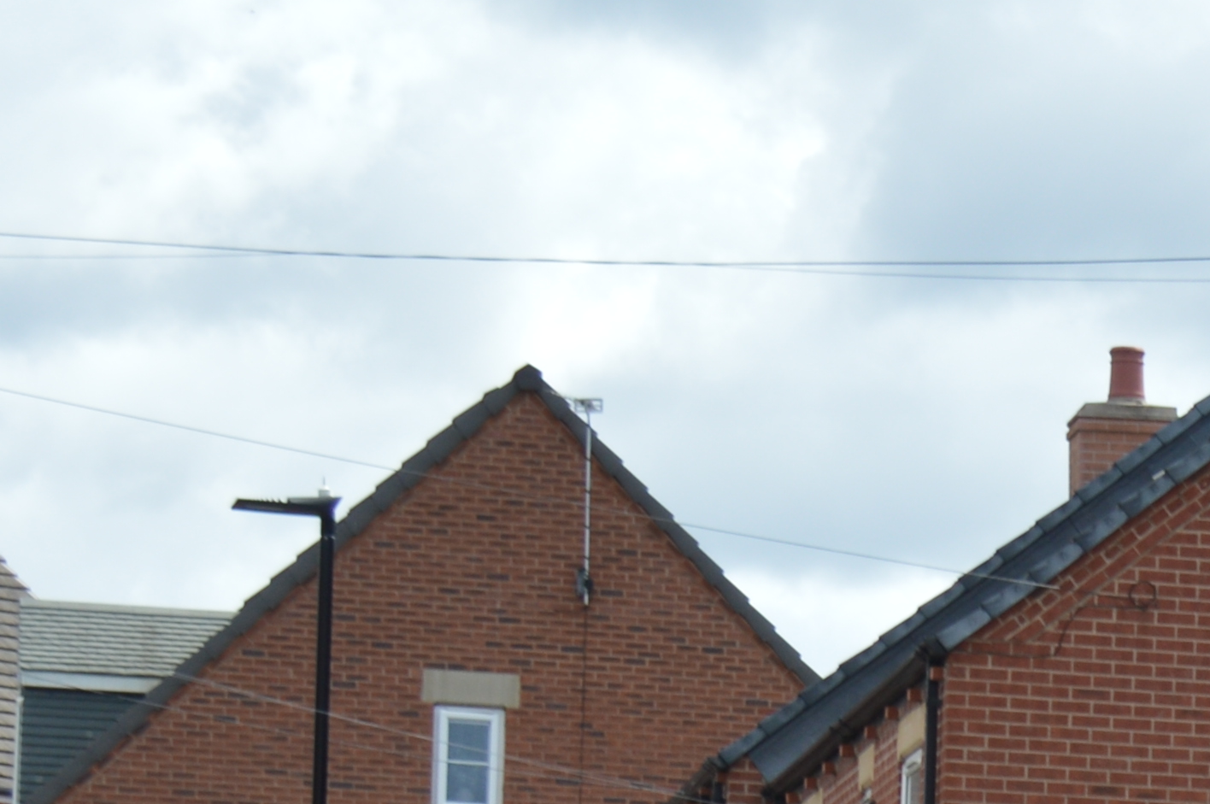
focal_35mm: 204
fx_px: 6849
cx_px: 2420
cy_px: 1552
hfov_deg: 9.4
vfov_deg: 6.5
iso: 100
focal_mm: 32
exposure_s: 1/200
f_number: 7.1
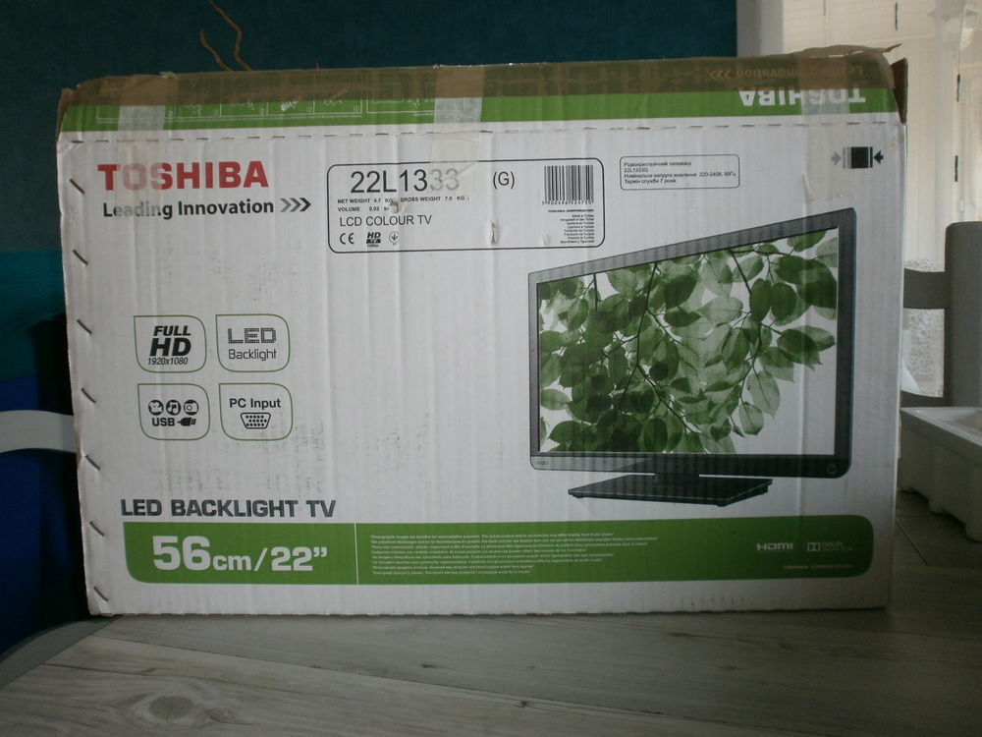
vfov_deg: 51.4
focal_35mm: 27
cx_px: 491
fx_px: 766
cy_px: 368
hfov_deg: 65.3
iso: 125
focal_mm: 4.8
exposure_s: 1/30
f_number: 2.9
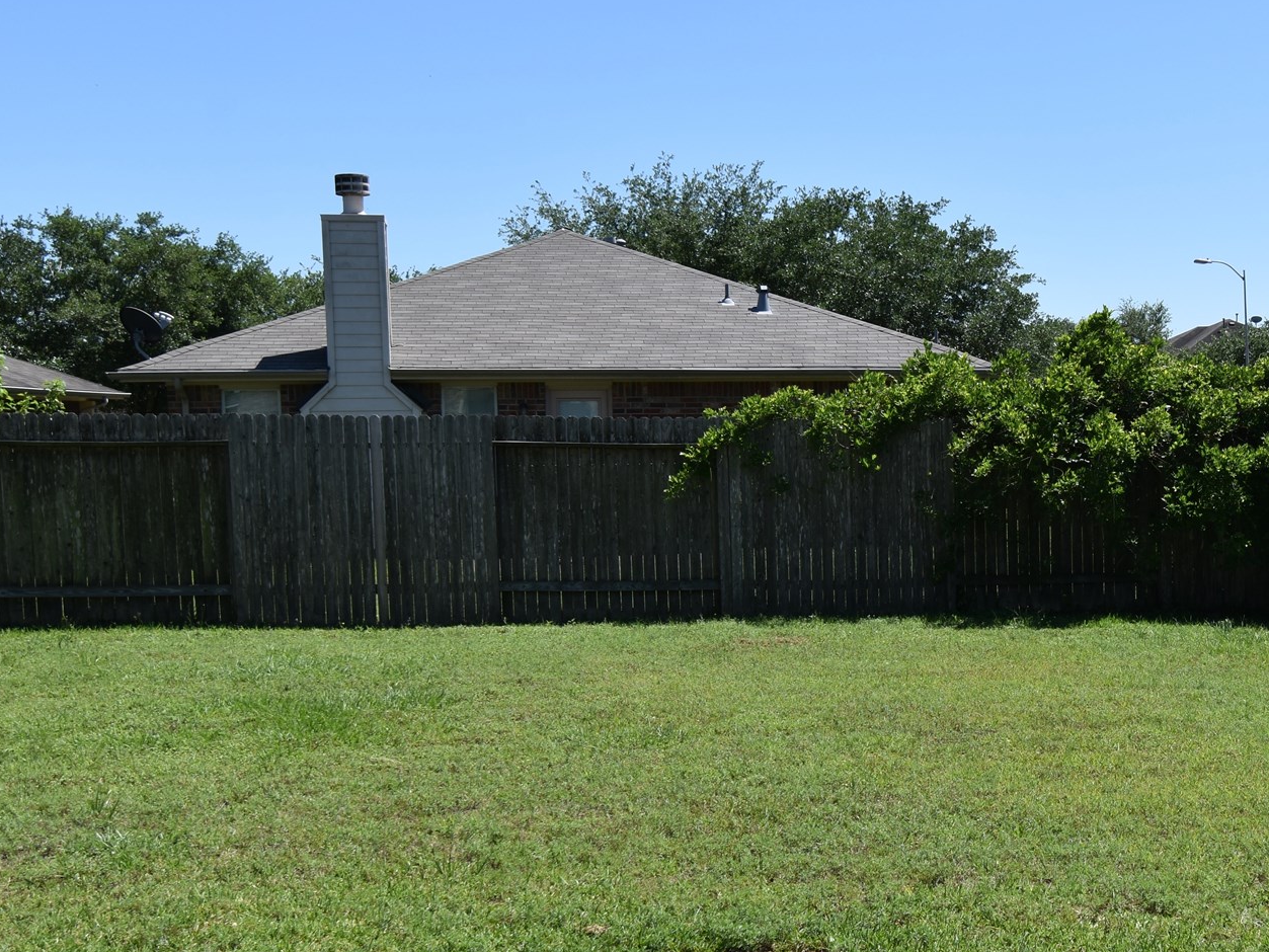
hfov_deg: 37.2
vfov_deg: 29.0
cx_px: 967
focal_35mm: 50
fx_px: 1833
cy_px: 591
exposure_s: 1/250
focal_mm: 20
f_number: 8
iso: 110
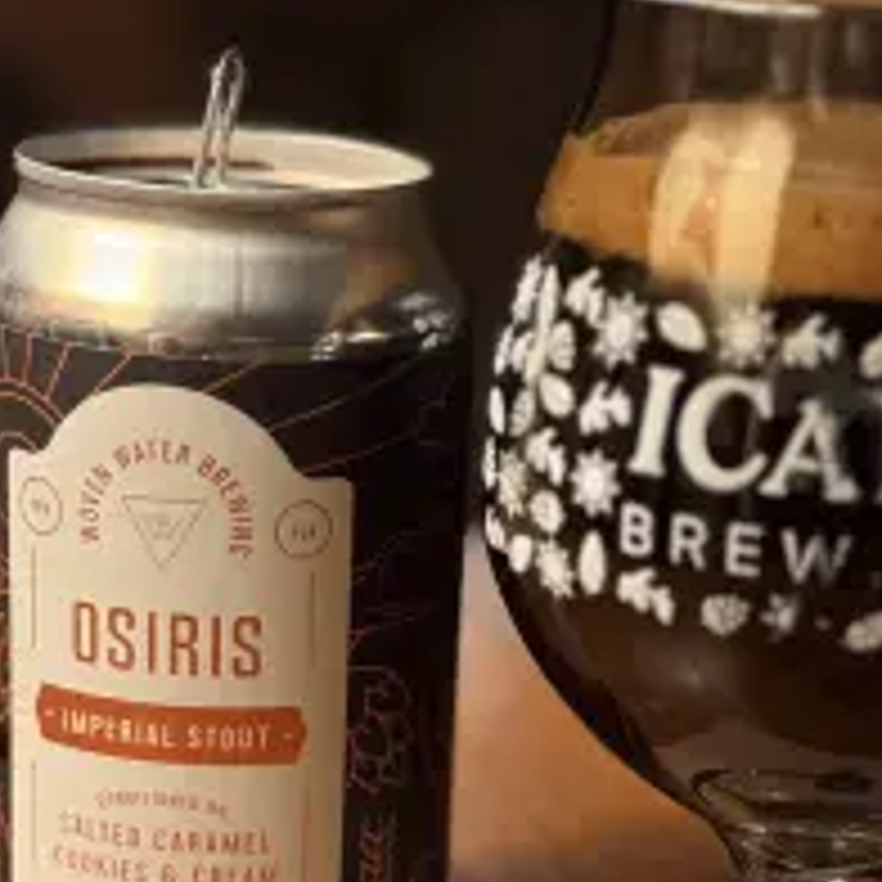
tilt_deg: -19.0
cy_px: 698
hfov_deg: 18.4
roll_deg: -4.2
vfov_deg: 18.3
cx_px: 590
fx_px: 2710
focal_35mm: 94
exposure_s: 1/60
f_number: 1.6
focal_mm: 5.96
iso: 125
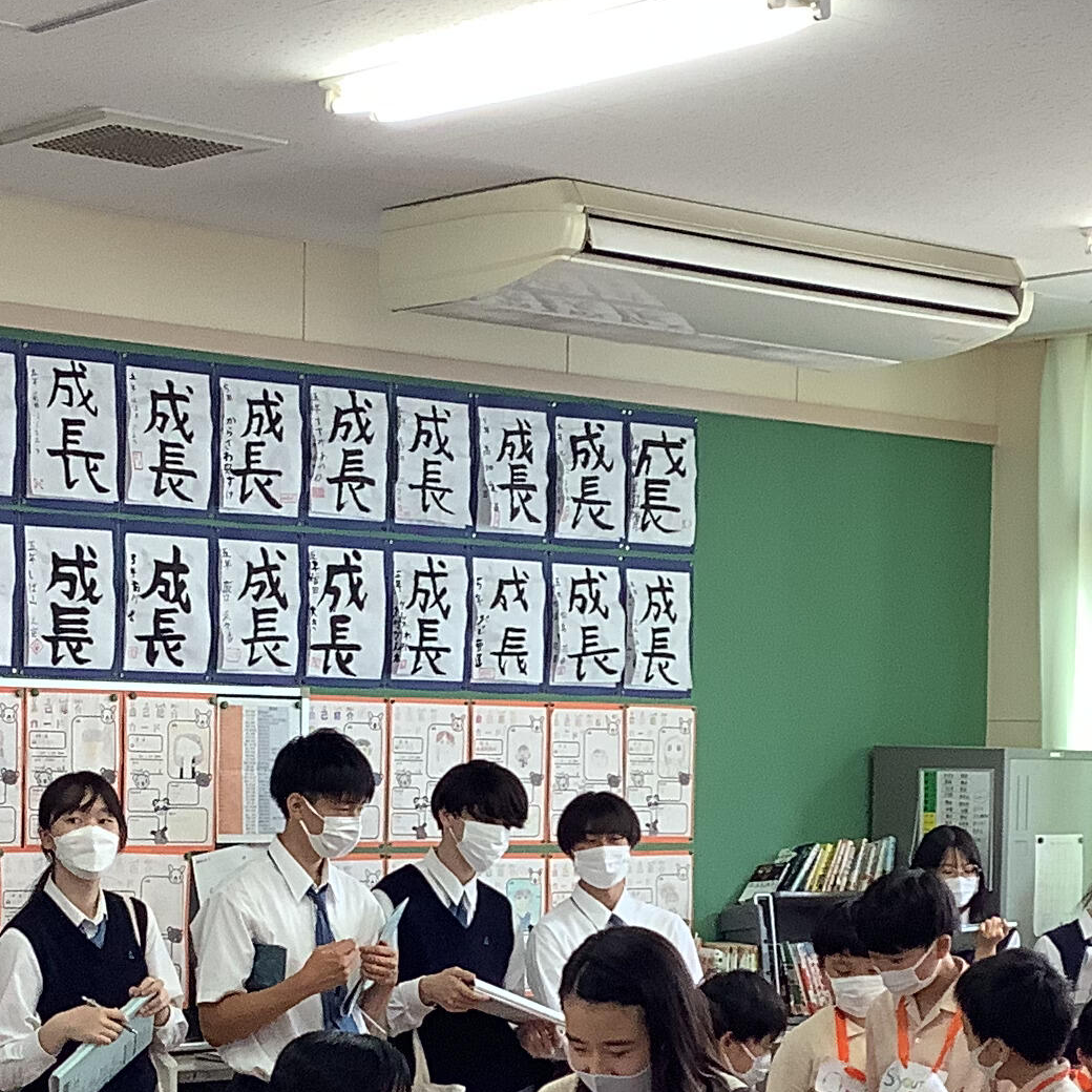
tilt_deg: -2.1
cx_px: 580
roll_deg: -1.0
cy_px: 834
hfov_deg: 20.2
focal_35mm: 86
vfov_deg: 20.0
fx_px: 3069
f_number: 2.4
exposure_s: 1/60
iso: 50
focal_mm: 3.3
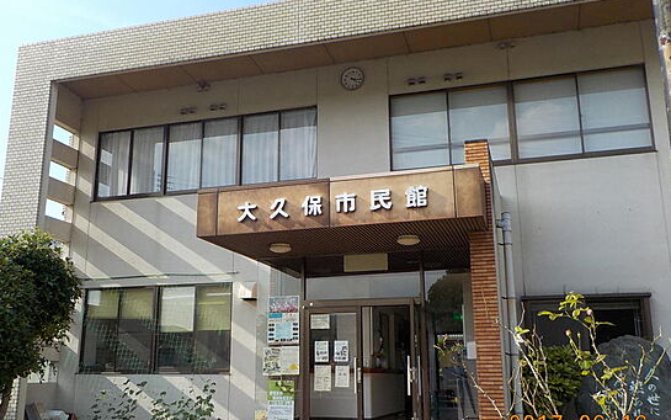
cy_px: 204
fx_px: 640
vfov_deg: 36.3
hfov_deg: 55.3
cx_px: 310
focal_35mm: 35
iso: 125
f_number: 3.3
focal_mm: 4.1
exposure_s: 1/640
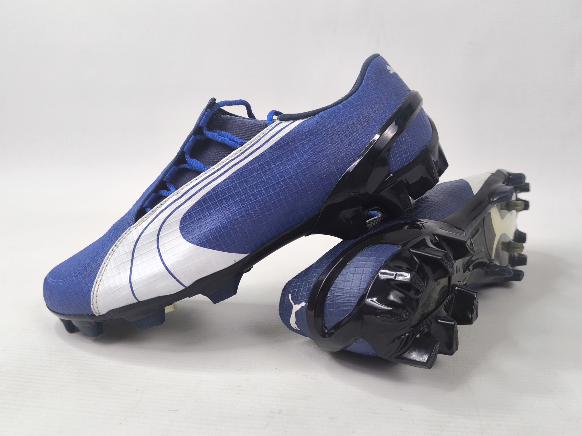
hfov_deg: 71.6
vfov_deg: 56.8
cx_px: 291
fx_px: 404
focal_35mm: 24
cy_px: 218
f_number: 1.9
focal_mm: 6.92
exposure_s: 1/100
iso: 64
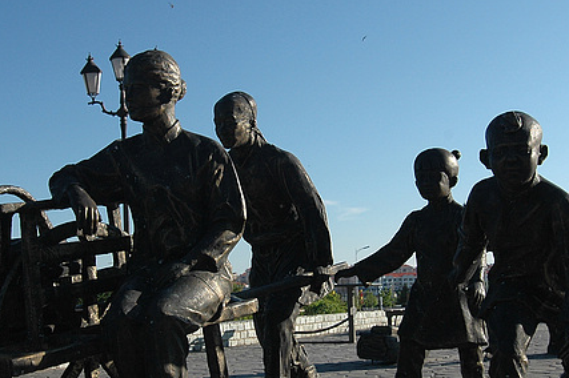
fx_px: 932
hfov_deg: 34.0
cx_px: 281
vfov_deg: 22.9
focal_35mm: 59
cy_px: 222
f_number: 8
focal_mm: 24
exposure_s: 1/640
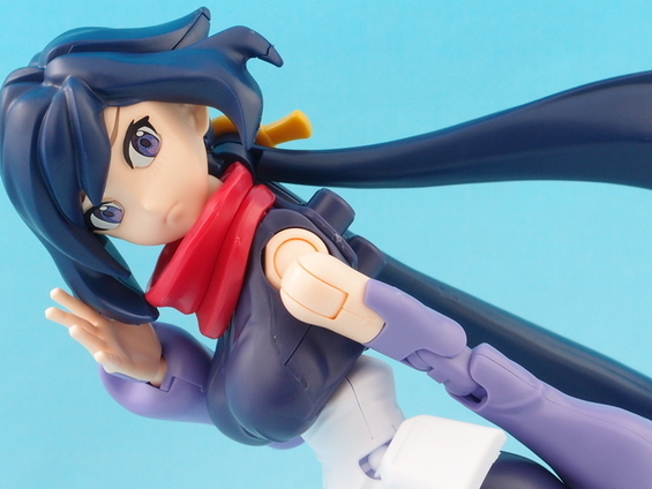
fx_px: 2242
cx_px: 331
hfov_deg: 16.5
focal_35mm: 119
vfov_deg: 12.5
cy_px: 272
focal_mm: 18.15
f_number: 8
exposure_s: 1
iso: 100
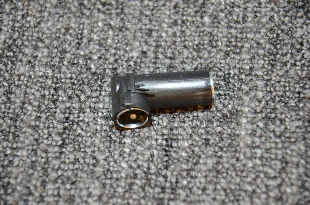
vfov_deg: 8.7
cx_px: 155
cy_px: 102
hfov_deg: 13.1
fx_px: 1353
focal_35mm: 158
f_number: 6.3
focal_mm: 105
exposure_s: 1/60
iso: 2500
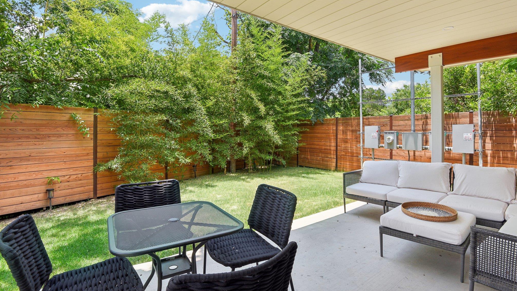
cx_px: 259
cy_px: 124
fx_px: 233
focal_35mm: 17
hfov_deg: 95.9
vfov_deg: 63.6
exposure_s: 1/200
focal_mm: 16
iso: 400
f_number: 8
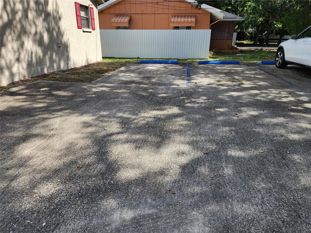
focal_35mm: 23
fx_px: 207
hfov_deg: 73.9
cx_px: 156
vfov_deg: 58.9
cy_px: 116
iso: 12
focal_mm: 6.4
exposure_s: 1/523
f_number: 1.8
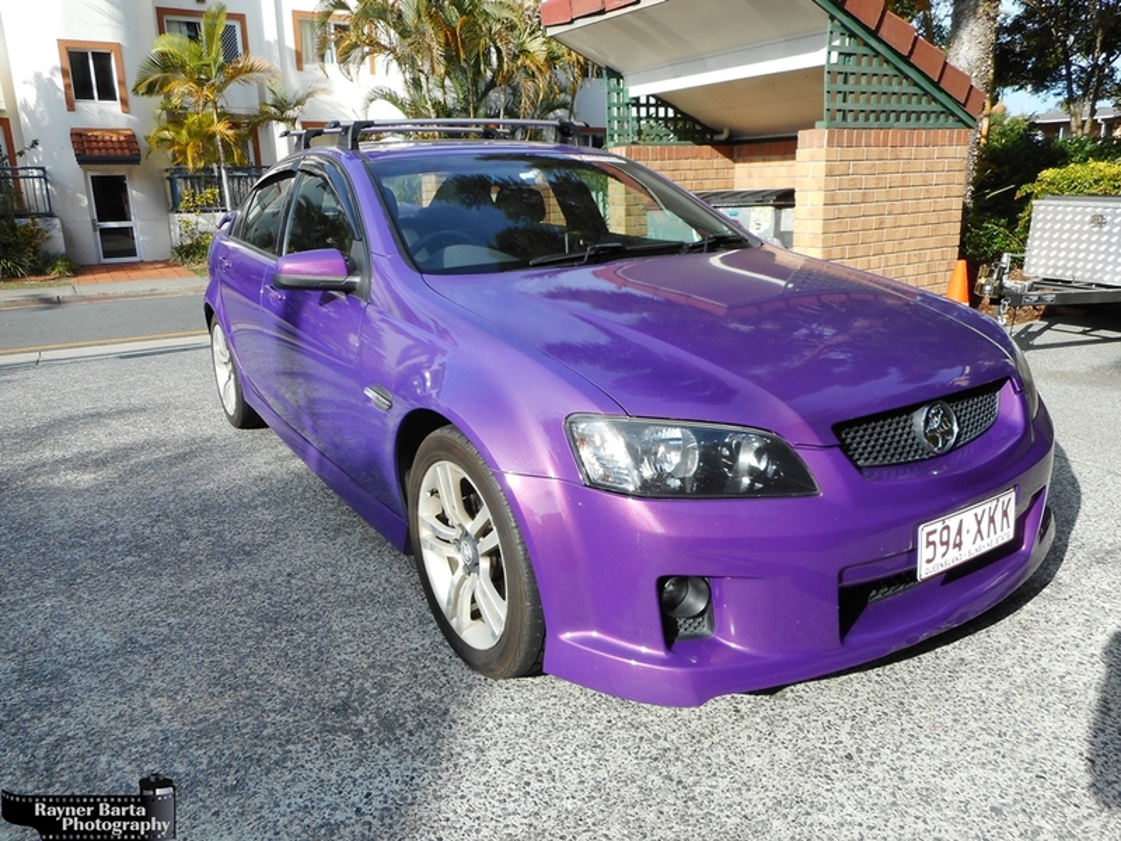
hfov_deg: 69.4
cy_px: 420
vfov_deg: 54.9
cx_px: 560
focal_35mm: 25
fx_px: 810
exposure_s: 1/400
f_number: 3.7
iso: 80
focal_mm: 4.5
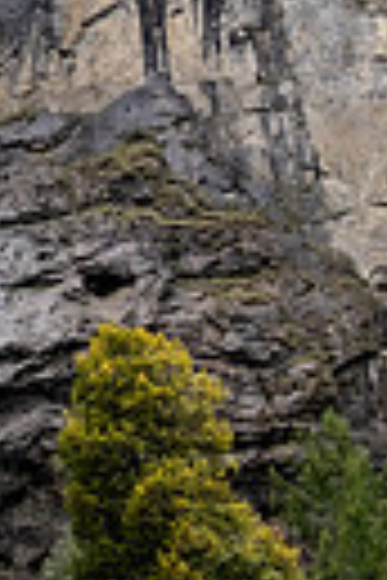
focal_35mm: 87
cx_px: -126
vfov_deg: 22.8
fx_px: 1403
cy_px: 67
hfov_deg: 15.0
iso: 400
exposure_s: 1/125
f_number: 2.8
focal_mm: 16.5
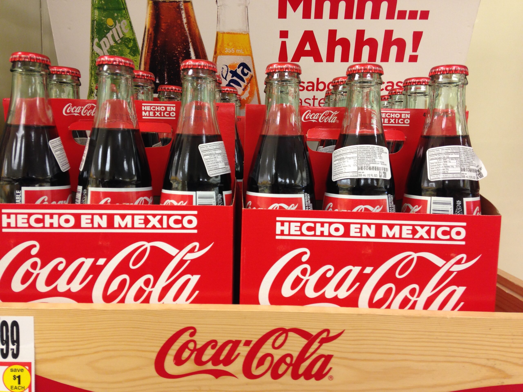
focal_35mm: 33
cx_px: 262
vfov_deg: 42.9
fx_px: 499
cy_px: 196
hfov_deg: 55.4
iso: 80
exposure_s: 1/20
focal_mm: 4.12
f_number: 2.4
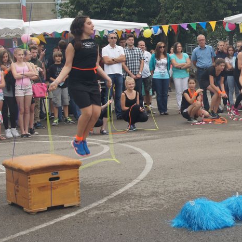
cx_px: 225
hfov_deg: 20.2
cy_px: 81
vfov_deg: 20.6
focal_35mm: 84
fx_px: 664
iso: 100
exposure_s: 1/160
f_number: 7.1
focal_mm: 30
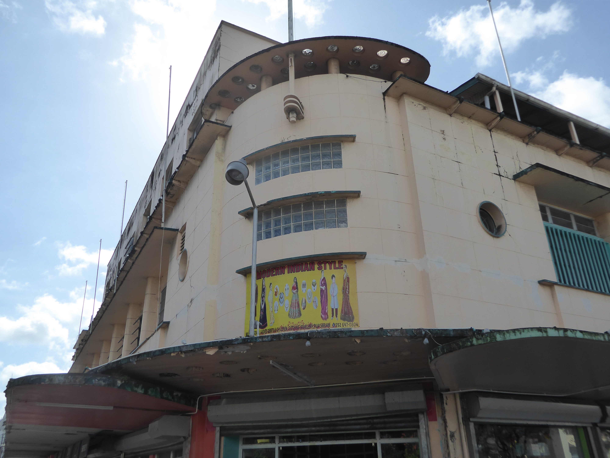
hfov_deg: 61.7
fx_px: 511
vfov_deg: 48.2
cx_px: 305
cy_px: 229
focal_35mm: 29
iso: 160
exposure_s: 1/1300
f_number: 3.5
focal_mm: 5
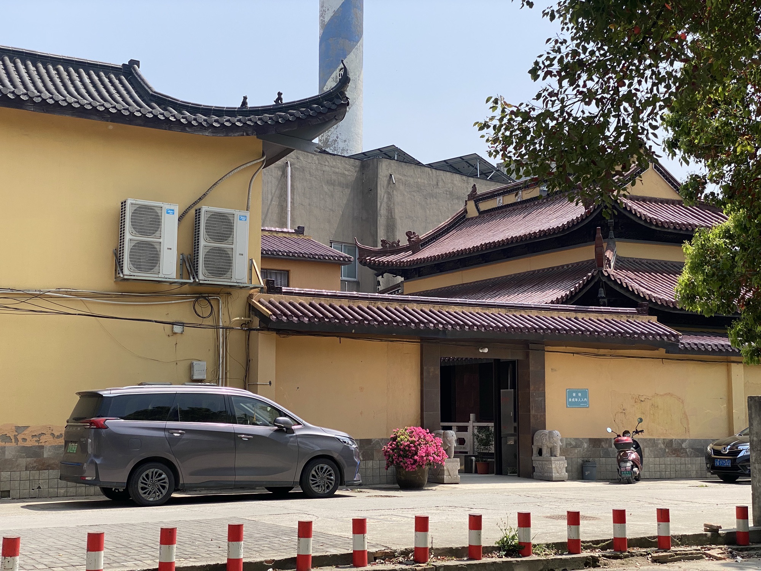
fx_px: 1143
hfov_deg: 36.8
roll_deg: -0.5
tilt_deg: +7.7
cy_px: 286
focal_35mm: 52
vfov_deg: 28.0
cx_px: 380
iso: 20
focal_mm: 6
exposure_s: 1/1370
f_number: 2
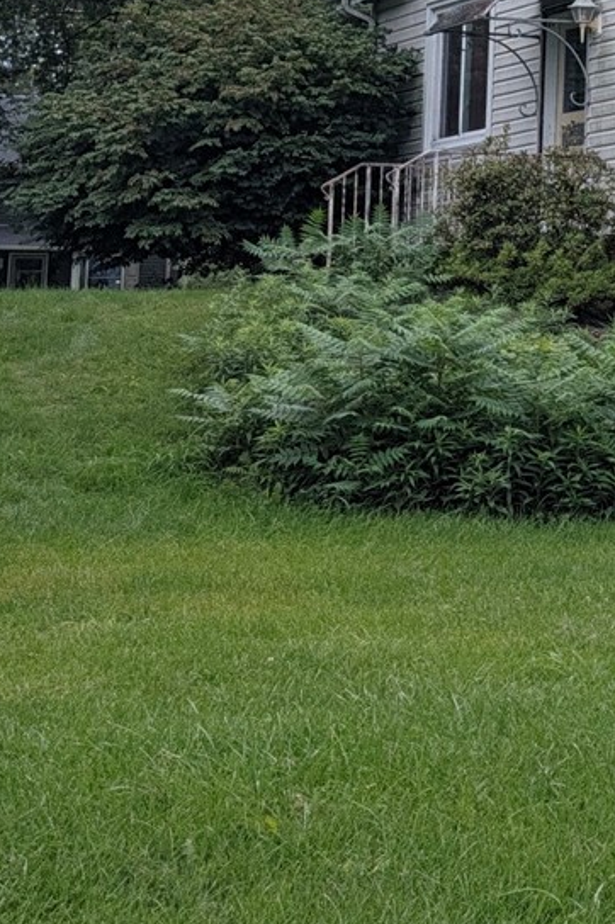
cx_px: 1295
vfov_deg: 20.9
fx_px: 2412
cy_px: -22
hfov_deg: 12.5
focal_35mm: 94
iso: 24
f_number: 1.68
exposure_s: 1/2740
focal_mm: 6.9
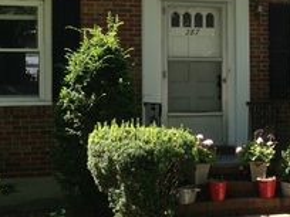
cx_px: 193
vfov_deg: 18.2
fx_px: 679
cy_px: 74
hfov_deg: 24.0
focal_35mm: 81
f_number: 2.4
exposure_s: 1/220
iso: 50
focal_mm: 4.12
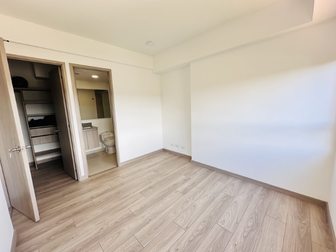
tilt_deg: -7.3
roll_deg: +2.4
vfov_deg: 85.7
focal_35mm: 14
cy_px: 126
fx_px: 136
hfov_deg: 102.1
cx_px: 168
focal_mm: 2.22
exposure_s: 1/159
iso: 40
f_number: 2.2
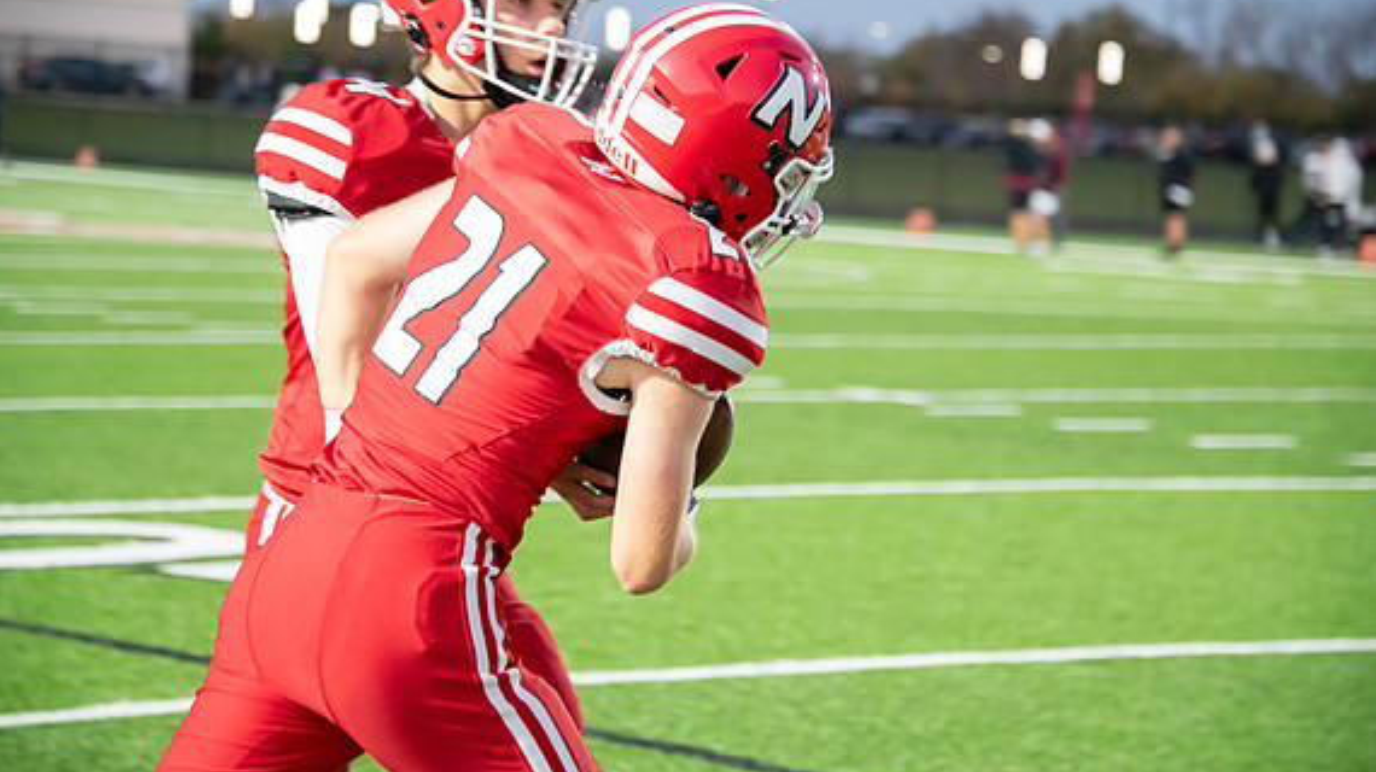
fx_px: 5252
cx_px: 678
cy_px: 334
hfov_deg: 14.9
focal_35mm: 144
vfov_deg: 8.4
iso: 8000
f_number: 5.6
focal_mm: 135
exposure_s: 1/250
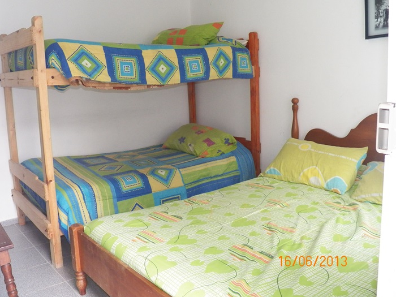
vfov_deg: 44.1
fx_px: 366
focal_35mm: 32
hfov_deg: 56.6
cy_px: 134
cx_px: 171
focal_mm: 4.9
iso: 250
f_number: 2.8
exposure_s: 1/30
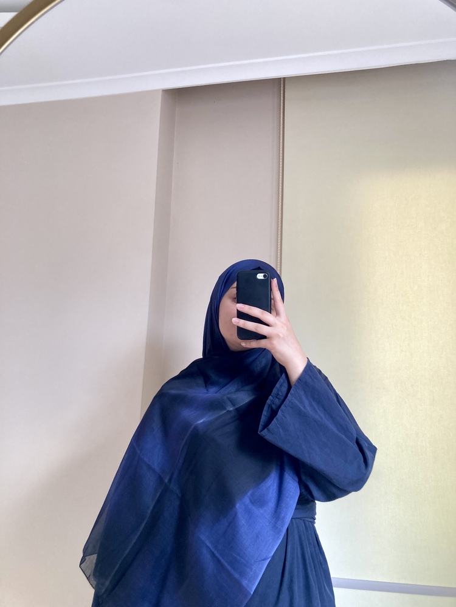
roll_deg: +0.0
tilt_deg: -14.0
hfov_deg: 49.7
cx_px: 228
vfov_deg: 63.4
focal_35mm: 28
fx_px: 492
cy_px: 304
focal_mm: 3.99
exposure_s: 1/71
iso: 80
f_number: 1.8
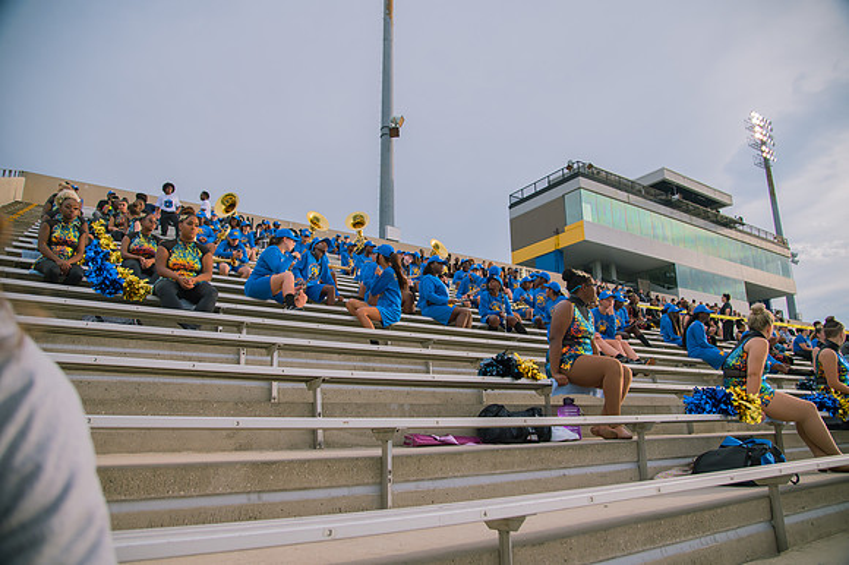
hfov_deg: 73.8
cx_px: 424
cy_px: 282
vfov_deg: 53.1
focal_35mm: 24
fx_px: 566
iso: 100
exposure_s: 1/400
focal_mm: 24
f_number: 4
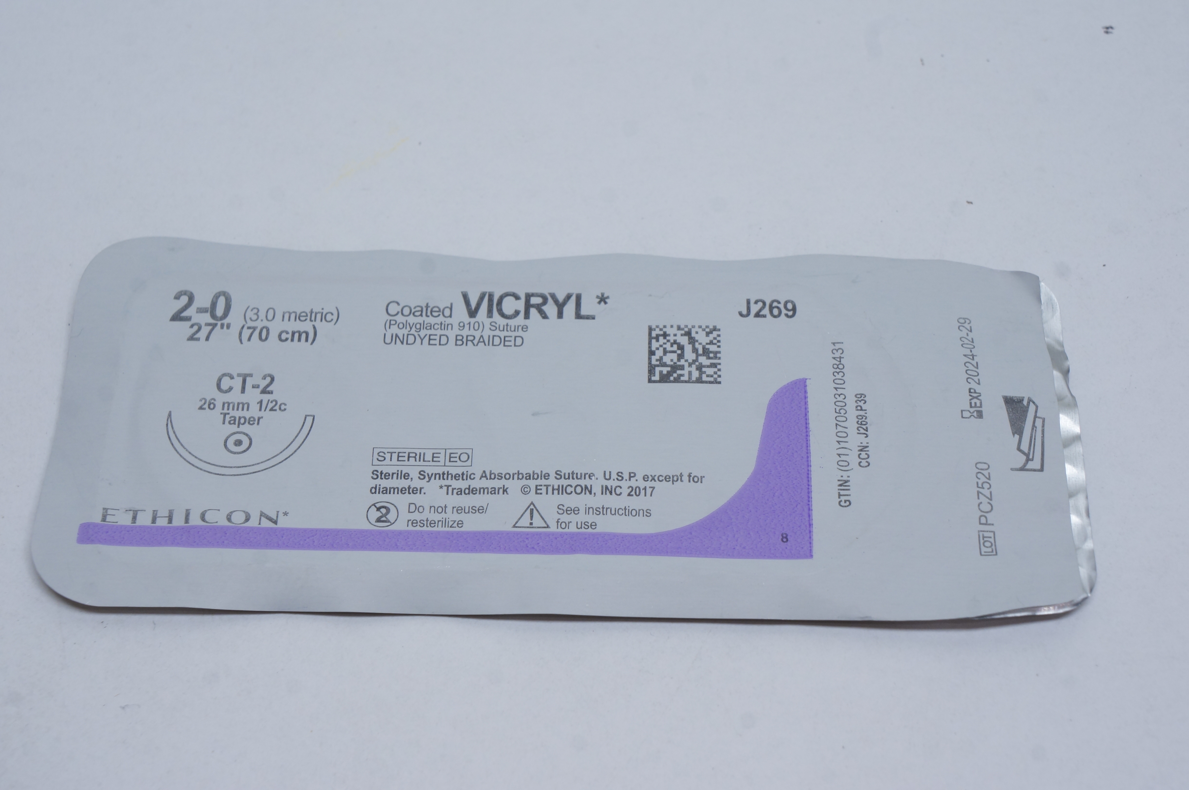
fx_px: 2276
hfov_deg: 29.3
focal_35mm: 69
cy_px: 395
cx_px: 594
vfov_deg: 19.7
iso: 400
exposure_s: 1/20
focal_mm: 46
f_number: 11
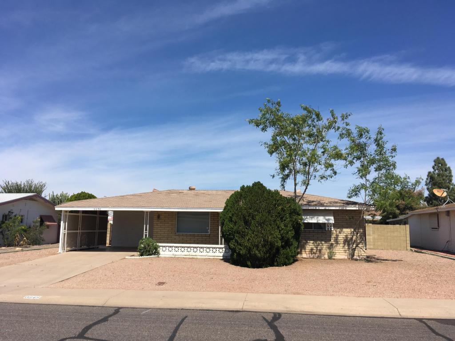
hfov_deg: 61.7
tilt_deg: +6.6
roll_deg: -0.6
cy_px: 170
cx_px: 228
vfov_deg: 48.2
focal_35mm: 29
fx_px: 381
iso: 25
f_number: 2.2
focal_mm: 4.15
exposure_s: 1/2079
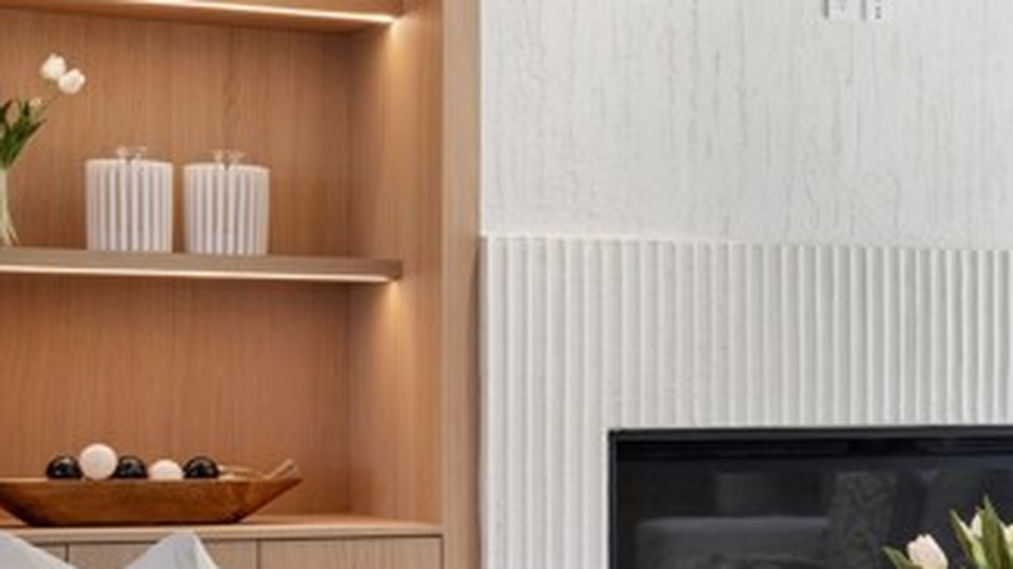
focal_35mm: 89
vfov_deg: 13.6
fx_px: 2390
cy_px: 392
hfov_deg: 23.2
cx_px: 947
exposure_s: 1/4
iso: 200
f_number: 9
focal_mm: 28.9
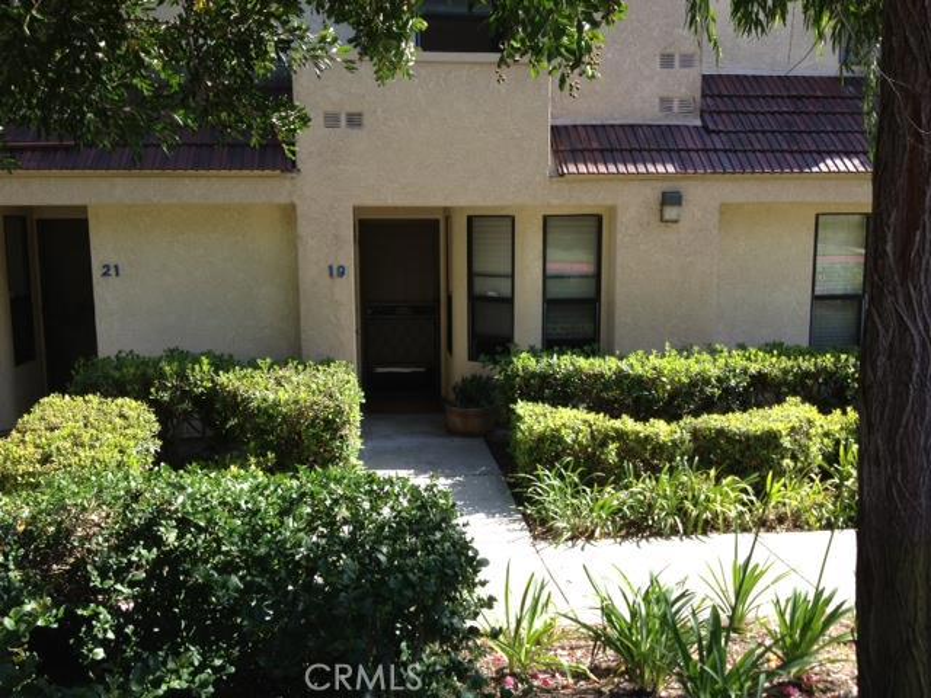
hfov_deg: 52.6
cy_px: 349
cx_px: 466
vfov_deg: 40.7
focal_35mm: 35
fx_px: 941
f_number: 2.4
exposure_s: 1/373
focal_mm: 4.28
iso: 50
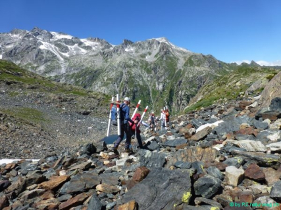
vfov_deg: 56.8
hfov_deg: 71.6
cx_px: 140
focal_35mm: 24
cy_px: 105
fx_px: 195
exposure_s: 1/800
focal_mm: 4.3
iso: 100
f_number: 4
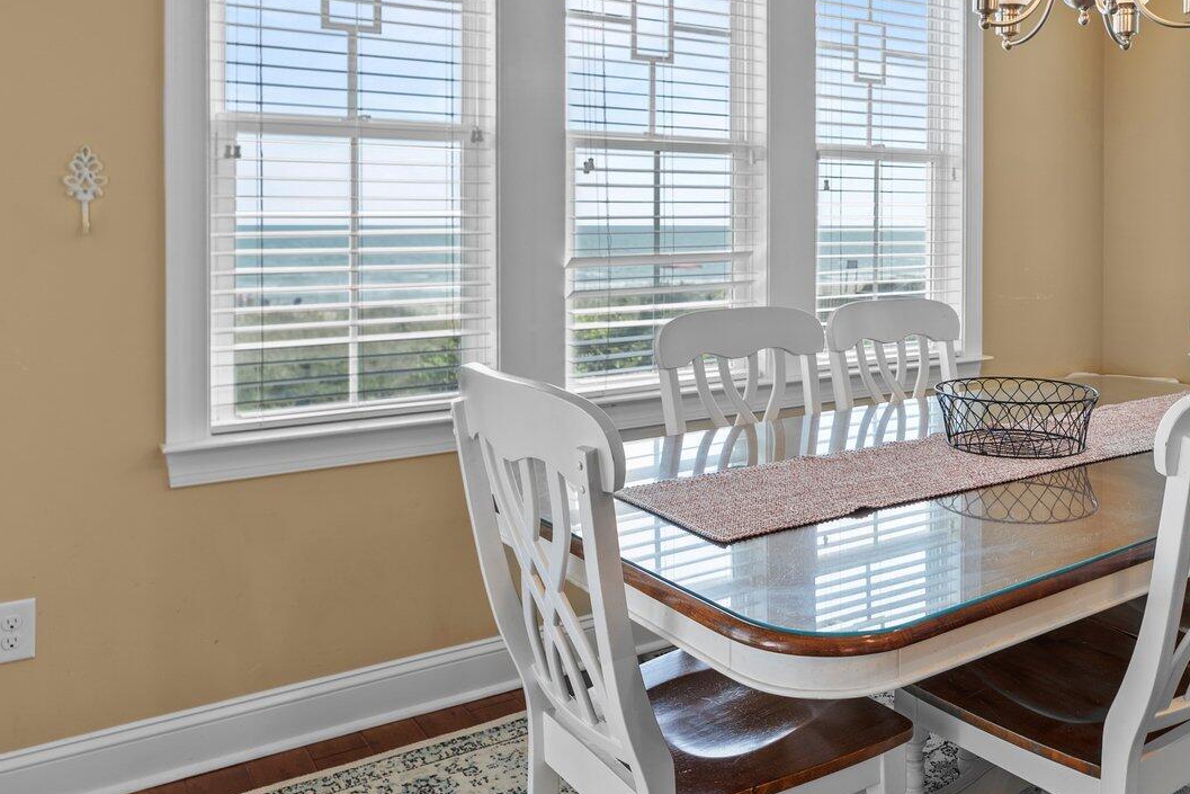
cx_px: 768
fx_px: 1025
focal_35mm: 31
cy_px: 233
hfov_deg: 59.2
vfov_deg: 41.5
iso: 100
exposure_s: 1/13
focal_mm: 16
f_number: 4.5
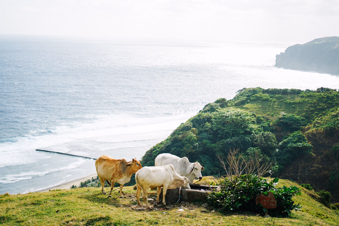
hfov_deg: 39.6
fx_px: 471
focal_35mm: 50
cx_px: 170
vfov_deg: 27.0
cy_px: 113
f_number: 1.8
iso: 160
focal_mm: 50
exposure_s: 1/8000
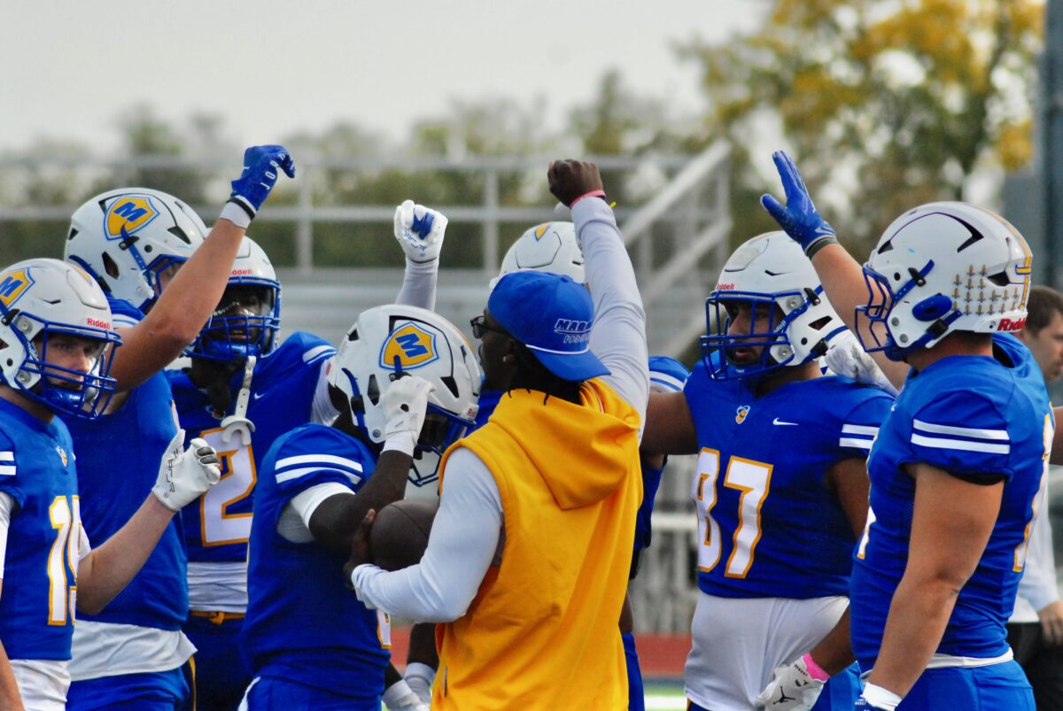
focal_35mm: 300
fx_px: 8868
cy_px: 356
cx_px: 532
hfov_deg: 6.9
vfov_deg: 4.6
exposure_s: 1/3200
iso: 800
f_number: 5.6
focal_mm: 200
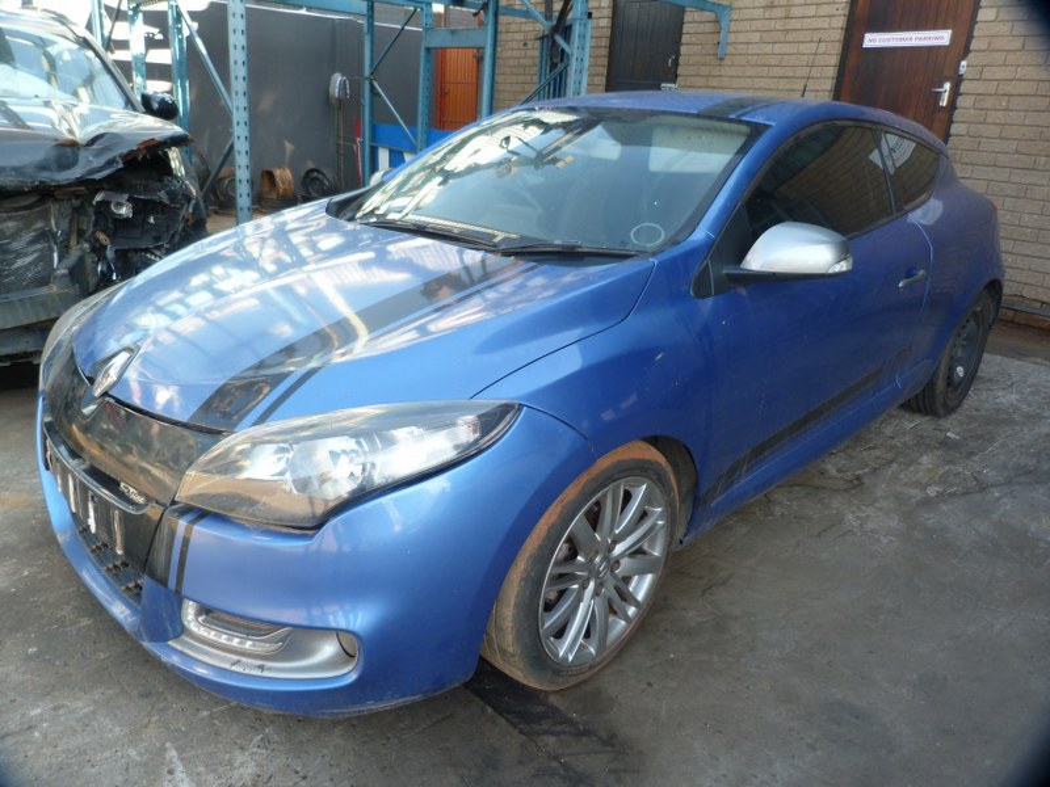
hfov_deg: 69.4
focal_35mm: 25
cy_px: 394
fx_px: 758
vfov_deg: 54.9
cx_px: 525
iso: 80
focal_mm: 4.5
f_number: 2.8
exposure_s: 1/60
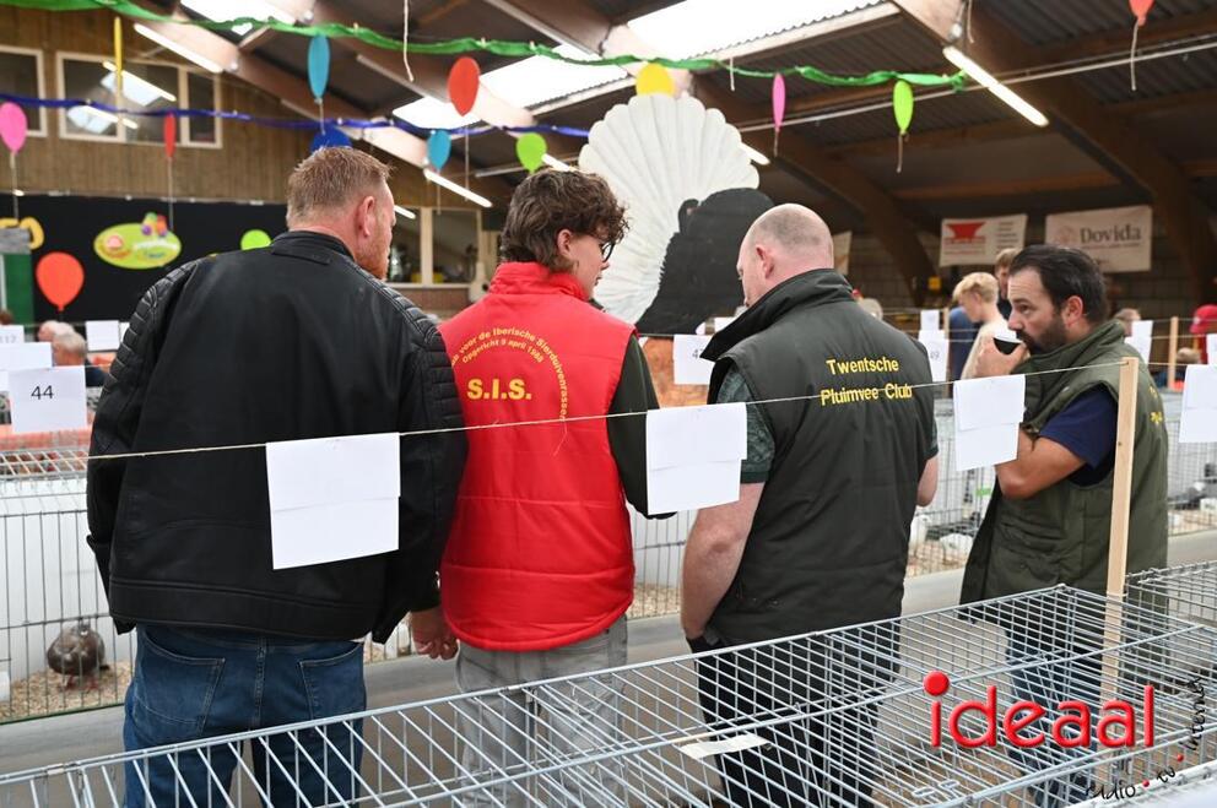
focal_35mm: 35
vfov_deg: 37.8
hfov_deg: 54.5
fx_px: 1182
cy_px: 404
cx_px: 608
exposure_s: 1/100
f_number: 5
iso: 1250
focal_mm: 35
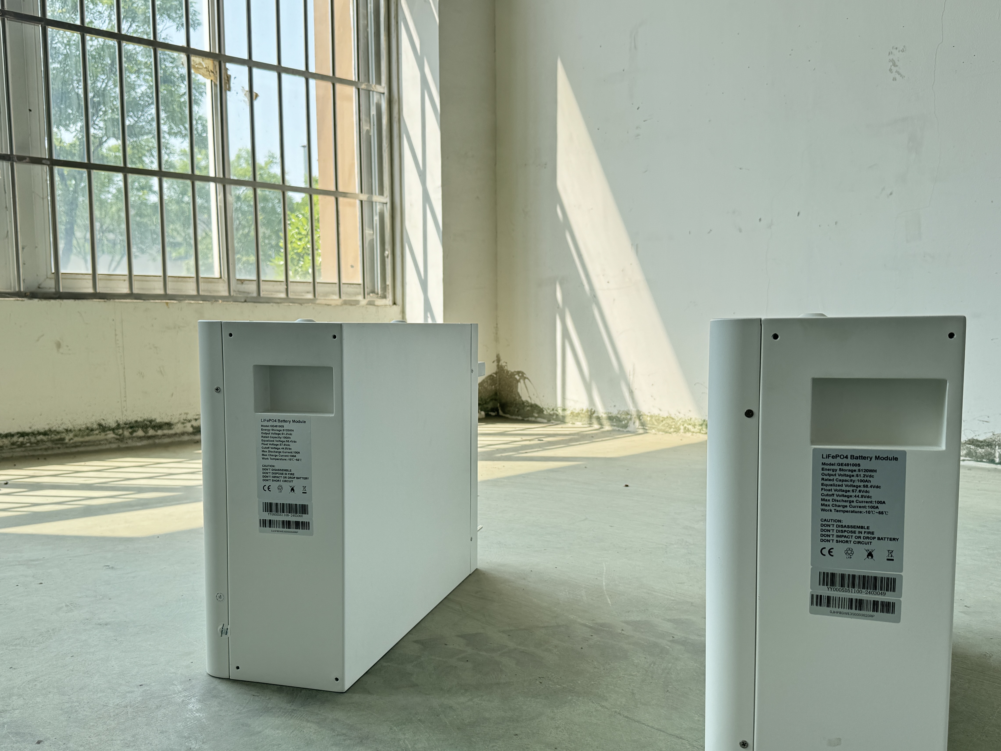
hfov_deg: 60.0
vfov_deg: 46.7
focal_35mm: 30
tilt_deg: -5.8
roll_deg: +0.5
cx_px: 486
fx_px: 867
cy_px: 416
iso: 80
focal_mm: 6.86
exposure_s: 1/372
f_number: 1.78
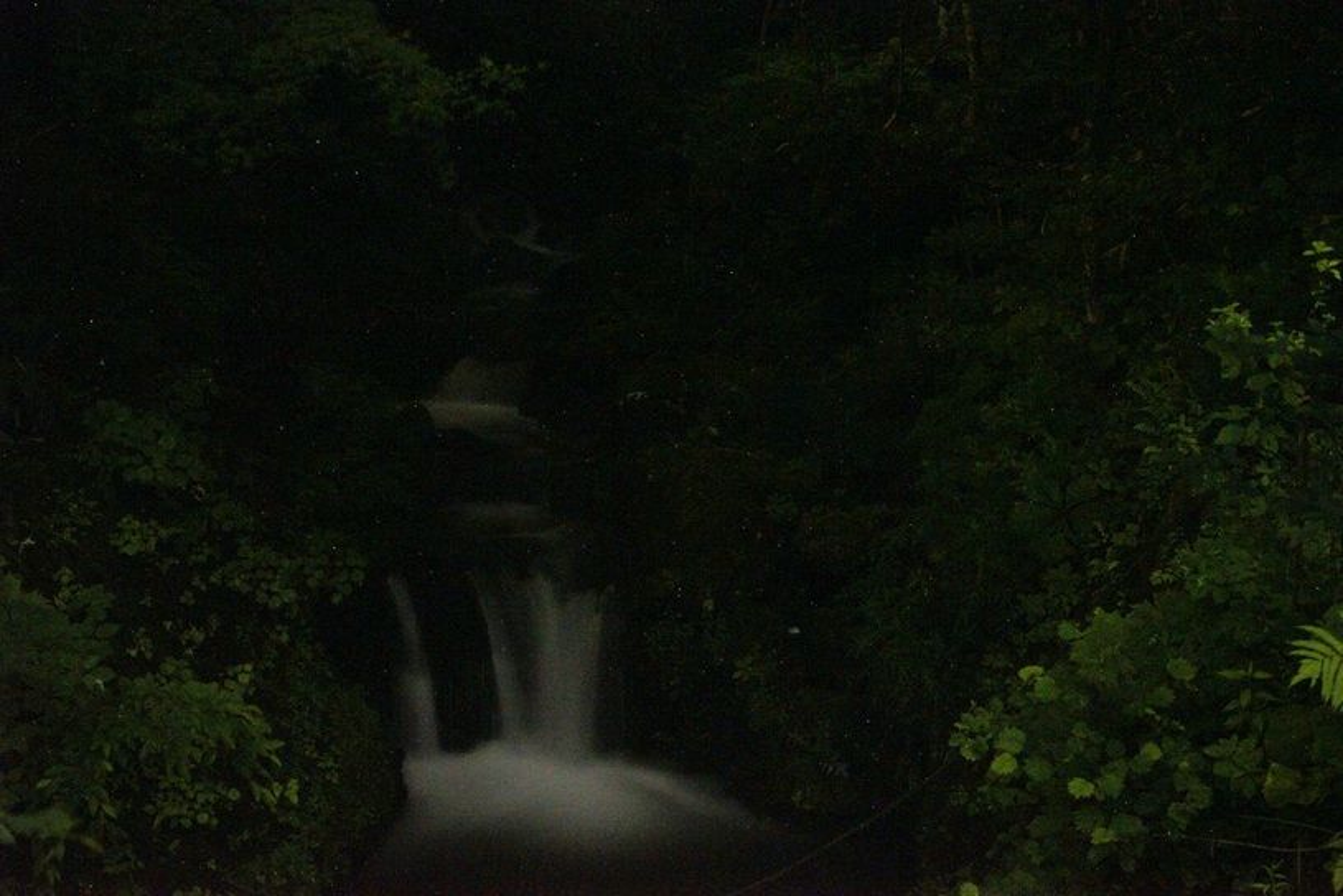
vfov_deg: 27.0
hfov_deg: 39.6
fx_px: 1866
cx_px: 672
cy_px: 448
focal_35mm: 50
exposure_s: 20
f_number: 4
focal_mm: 50
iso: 3200
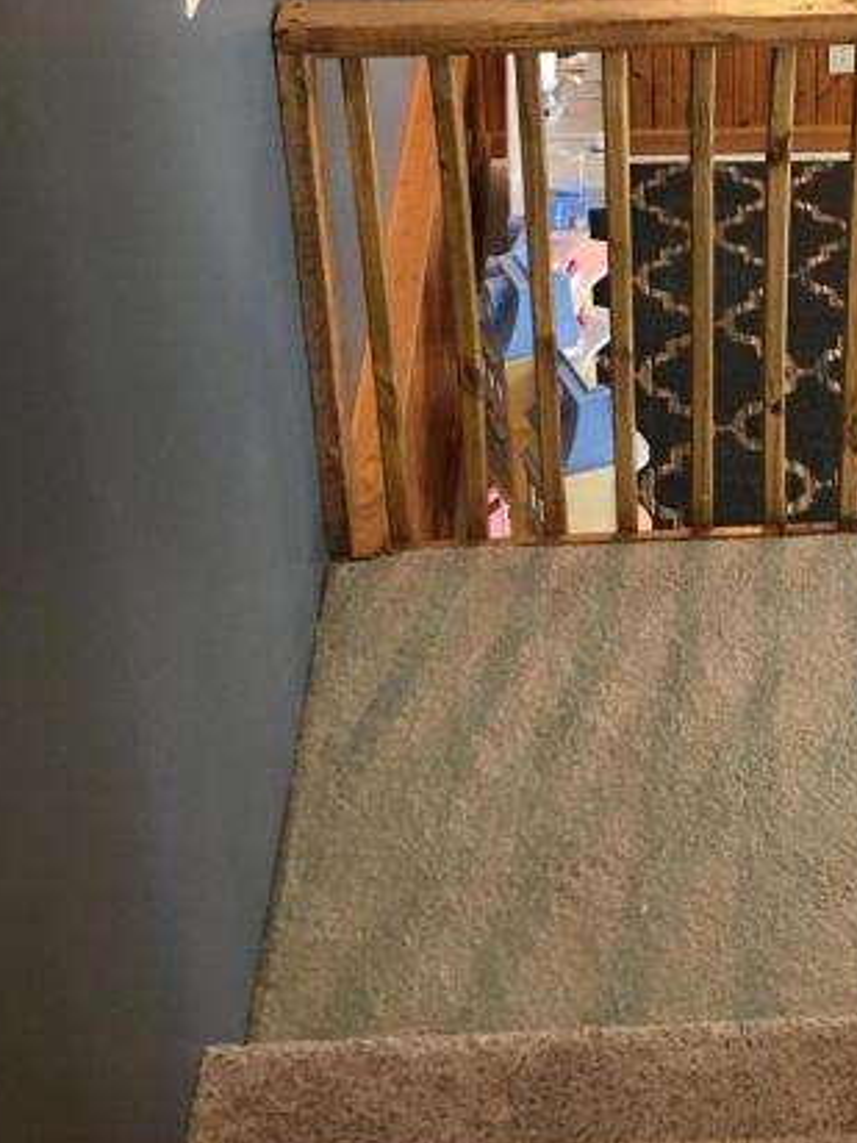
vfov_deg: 33.6
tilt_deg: -28.0
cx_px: 710
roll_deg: +0.2
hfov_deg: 26.4
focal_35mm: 54
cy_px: 103
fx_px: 1783
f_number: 2.2
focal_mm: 4.15
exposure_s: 1/30
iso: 160
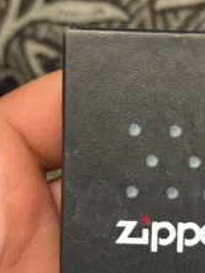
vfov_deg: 21.9
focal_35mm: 89
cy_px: 193
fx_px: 703
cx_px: 166
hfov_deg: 16.5
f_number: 1.78
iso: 640
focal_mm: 6.76
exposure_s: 1/30
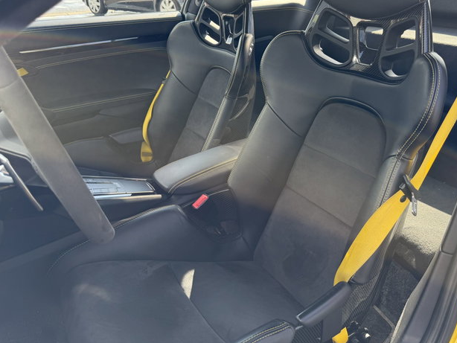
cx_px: 273
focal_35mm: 30
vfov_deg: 46.4
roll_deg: -4.5
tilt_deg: -22.5
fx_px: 396
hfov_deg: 59.5
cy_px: 130
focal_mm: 6.76
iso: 100
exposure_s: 1/456
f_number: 1.78
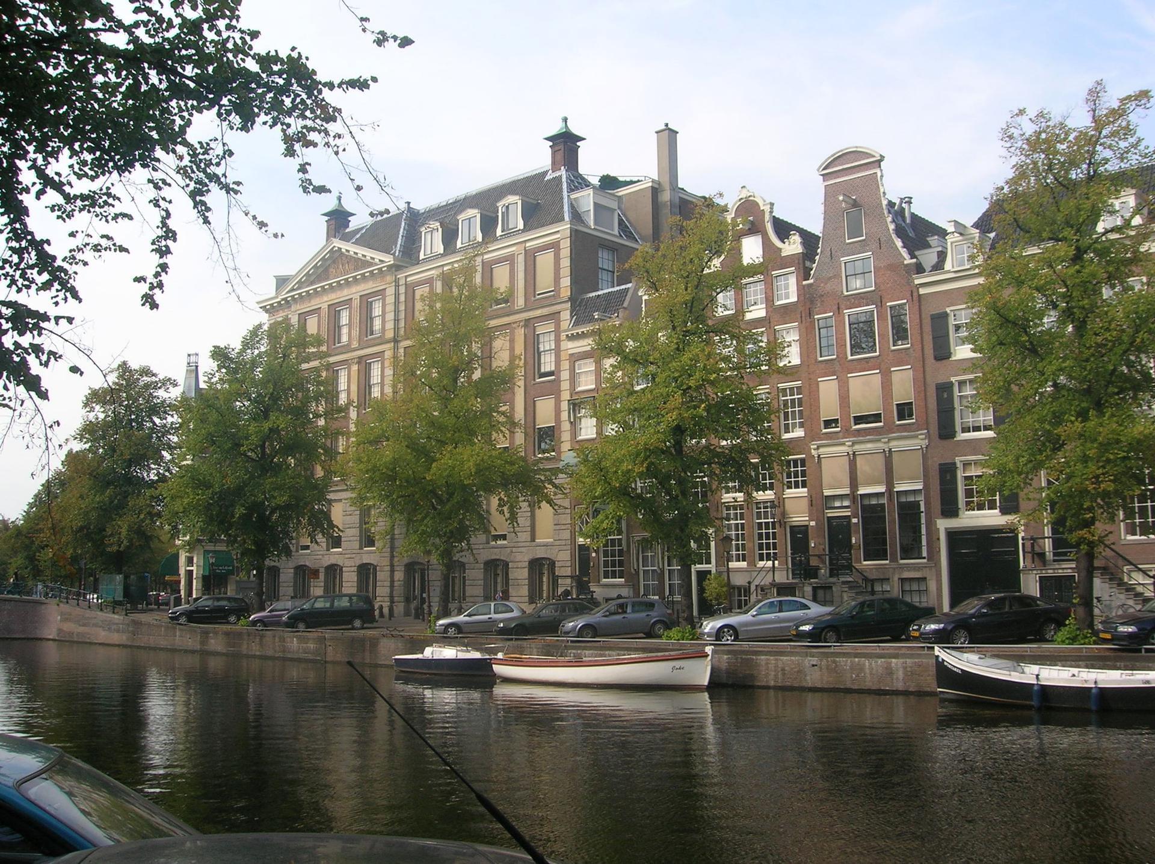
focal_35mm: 34
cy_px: 432
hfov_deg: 54.0
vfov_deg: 41.7
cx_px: 578
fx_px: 1133
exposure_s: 1/202
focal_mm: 5.7
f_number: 4.9
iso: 50
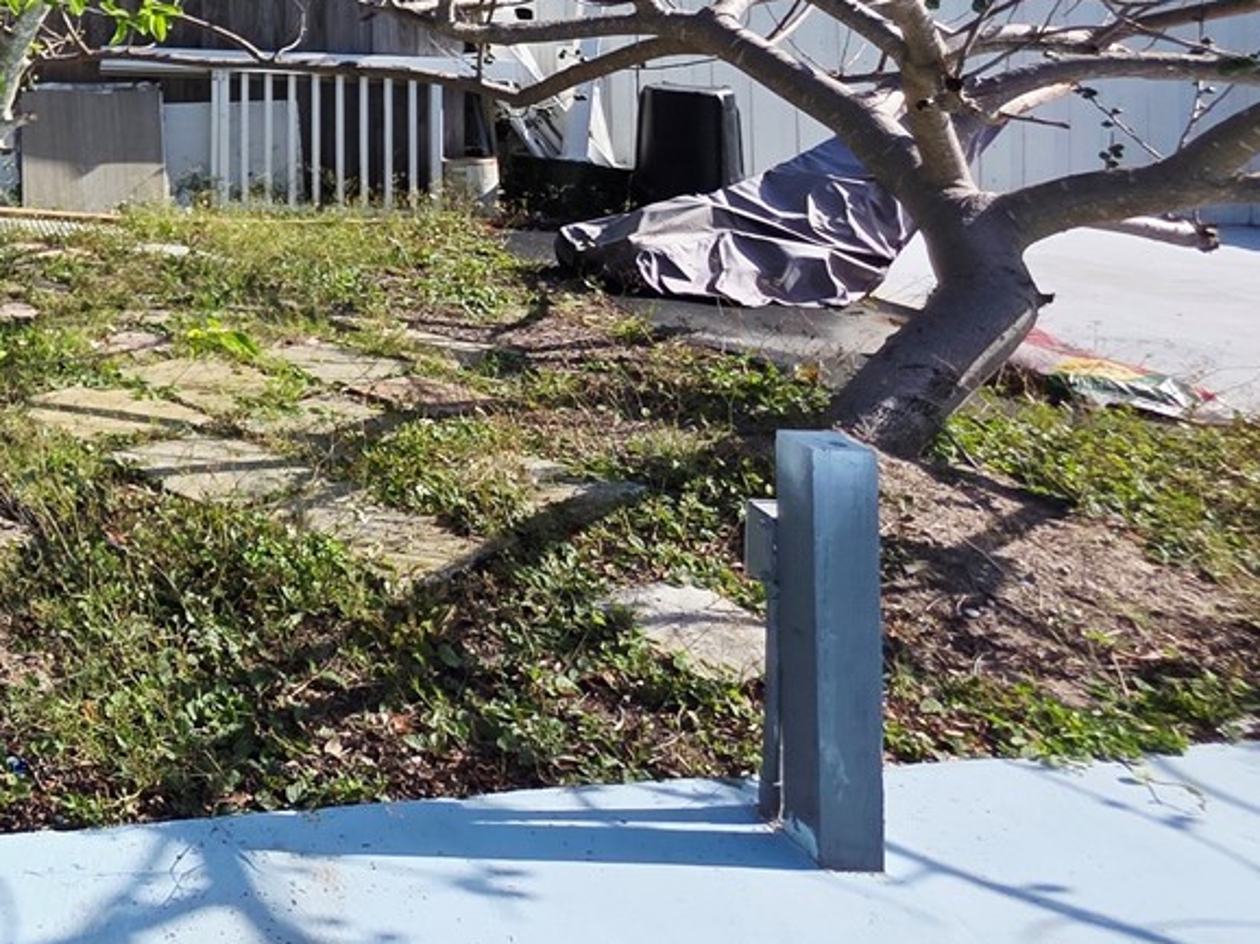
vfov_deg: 35.4
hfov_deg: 37.5
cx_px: -283
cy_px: -24
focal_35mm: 36
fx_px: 1310
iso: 40
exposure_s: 1/2308
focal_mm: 2.2
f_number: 1.9
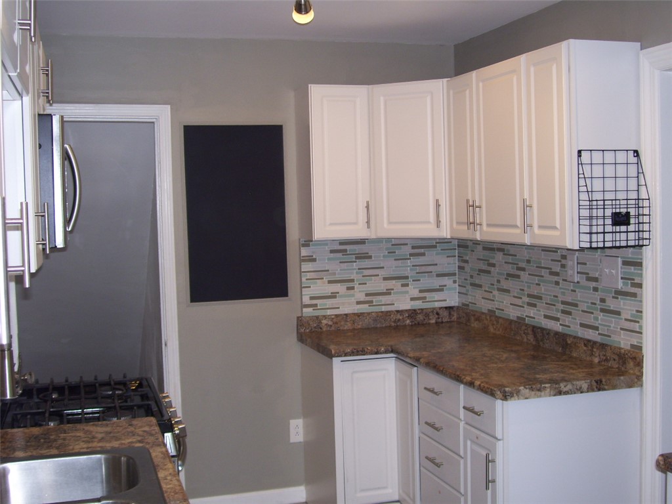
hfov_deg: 42.1
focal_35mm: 45
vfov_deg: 32.2
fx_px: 874
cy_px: 252
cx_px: 336
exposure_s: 1/60
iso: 80
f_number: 3
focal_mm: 7.6
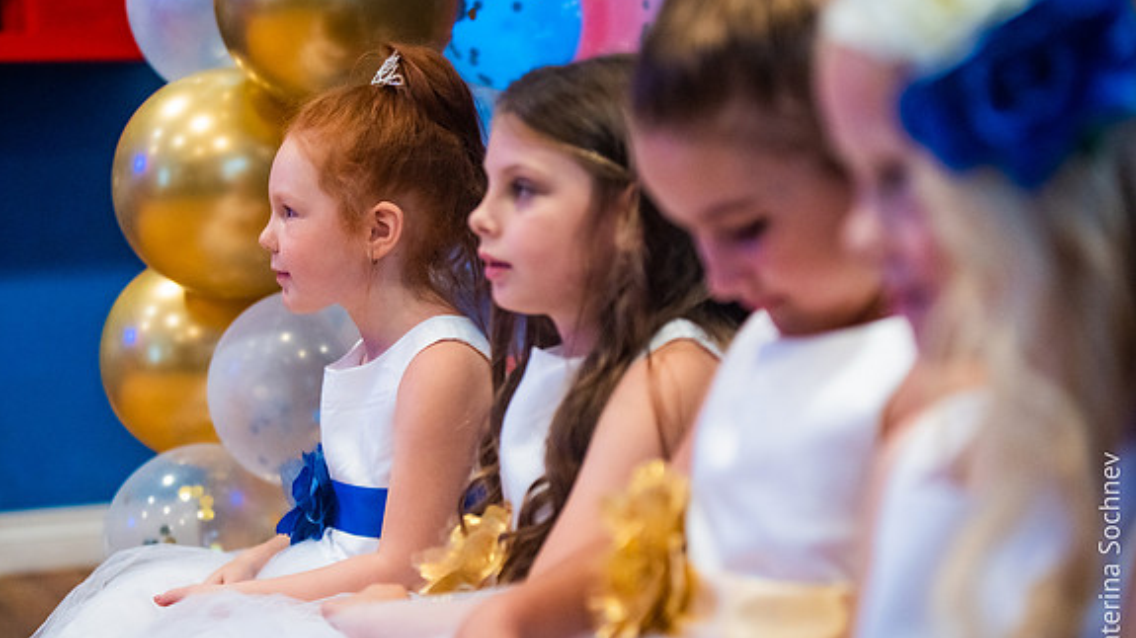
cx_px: 565
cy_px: 325
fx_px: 2228
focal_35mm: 74
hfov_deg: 28.6
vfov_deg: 16.3
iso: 1600
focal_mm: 70
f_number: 2.8
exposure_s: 1/200
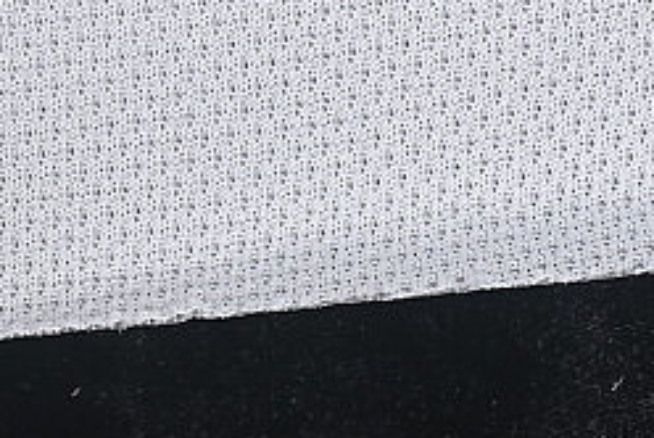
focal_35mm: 326
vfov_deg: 4.2
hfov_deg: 6.3
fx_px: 5929
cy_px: -145
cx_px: 11
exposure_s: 1/80
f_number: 7.1
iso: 160
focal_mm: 50
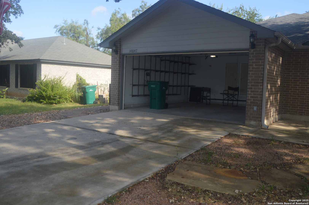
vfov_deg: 43.5
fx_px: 257
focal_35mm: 30
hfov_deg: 62.0
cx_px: 154
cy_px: 102
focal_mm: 20
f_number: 5
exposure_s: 1/200
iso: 100
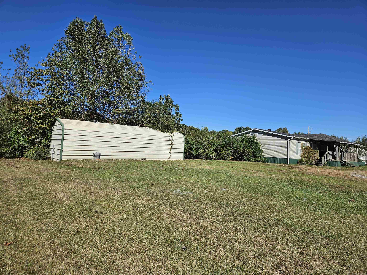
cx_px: 184
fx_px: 244
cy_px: 138
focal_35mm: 23
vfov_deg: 58.9
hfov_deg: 73.9
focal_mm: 5.4
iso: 25
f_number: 1.8
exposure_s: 1/3238
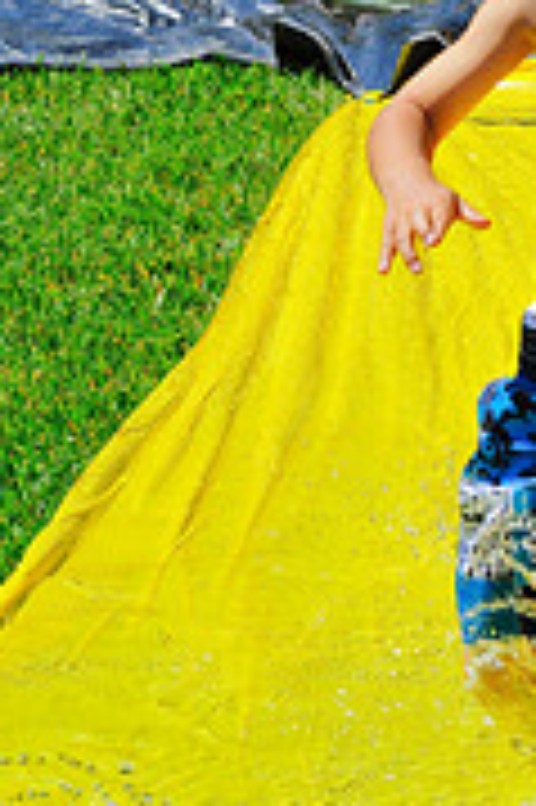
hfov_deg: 5.2
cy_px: 486
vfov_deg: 7.8
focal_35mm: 264
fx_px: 5907
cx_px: 615
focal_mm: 70
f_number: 10
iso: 400
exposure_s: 1/640
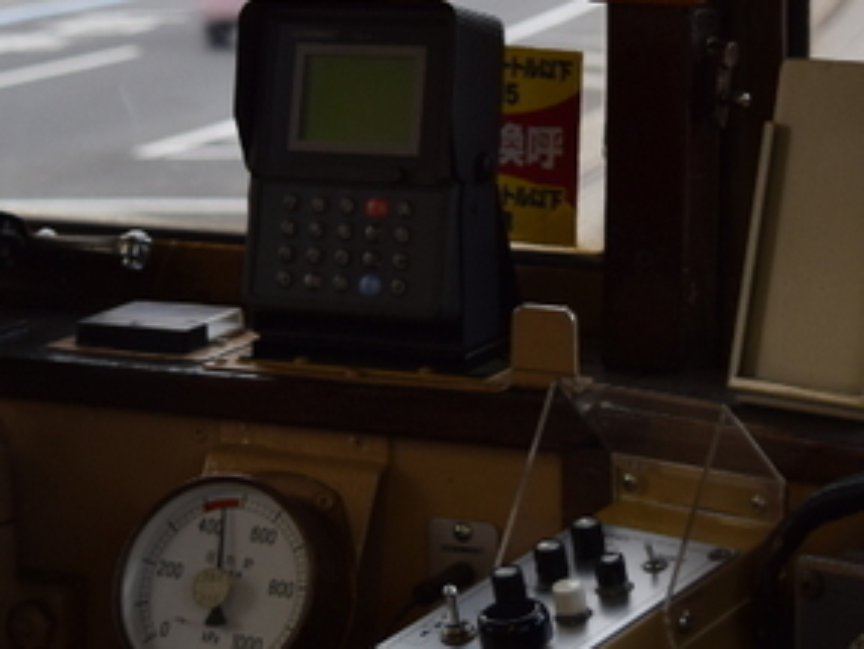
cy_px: 106
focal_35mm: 121
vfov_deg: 12.2
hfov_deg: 16.3
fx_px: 3023
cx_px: 390
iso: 100
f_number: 4.2
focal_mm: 30
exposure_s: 1/40
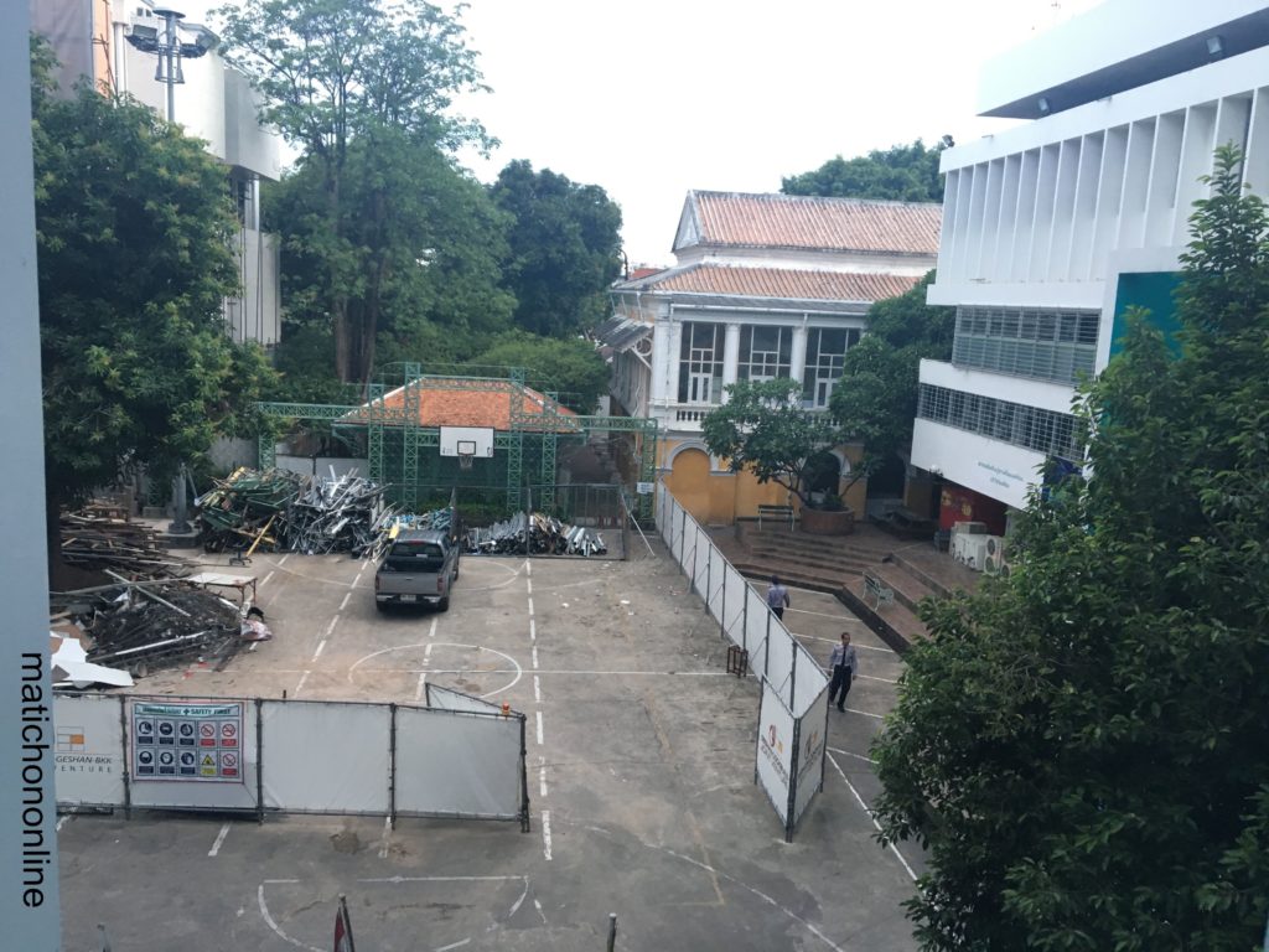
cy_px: 476
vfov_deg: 48.2
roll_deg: -1.7
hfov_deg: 61.7
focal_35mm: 29
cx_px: 634
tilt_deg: -9.2
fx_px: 1063
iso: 125
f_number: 2.2
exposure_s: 1/33
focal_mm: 4.15
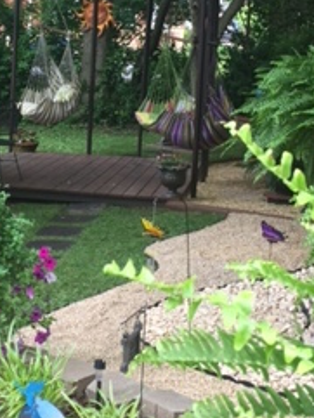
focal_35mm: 77
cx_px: 29
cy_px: 191
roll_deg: -0.4
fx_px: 930
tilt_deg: -8.5
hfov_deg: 18.8
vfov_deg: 25.3
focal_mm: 4.15
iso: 32
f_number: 2.2
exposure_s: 1/120
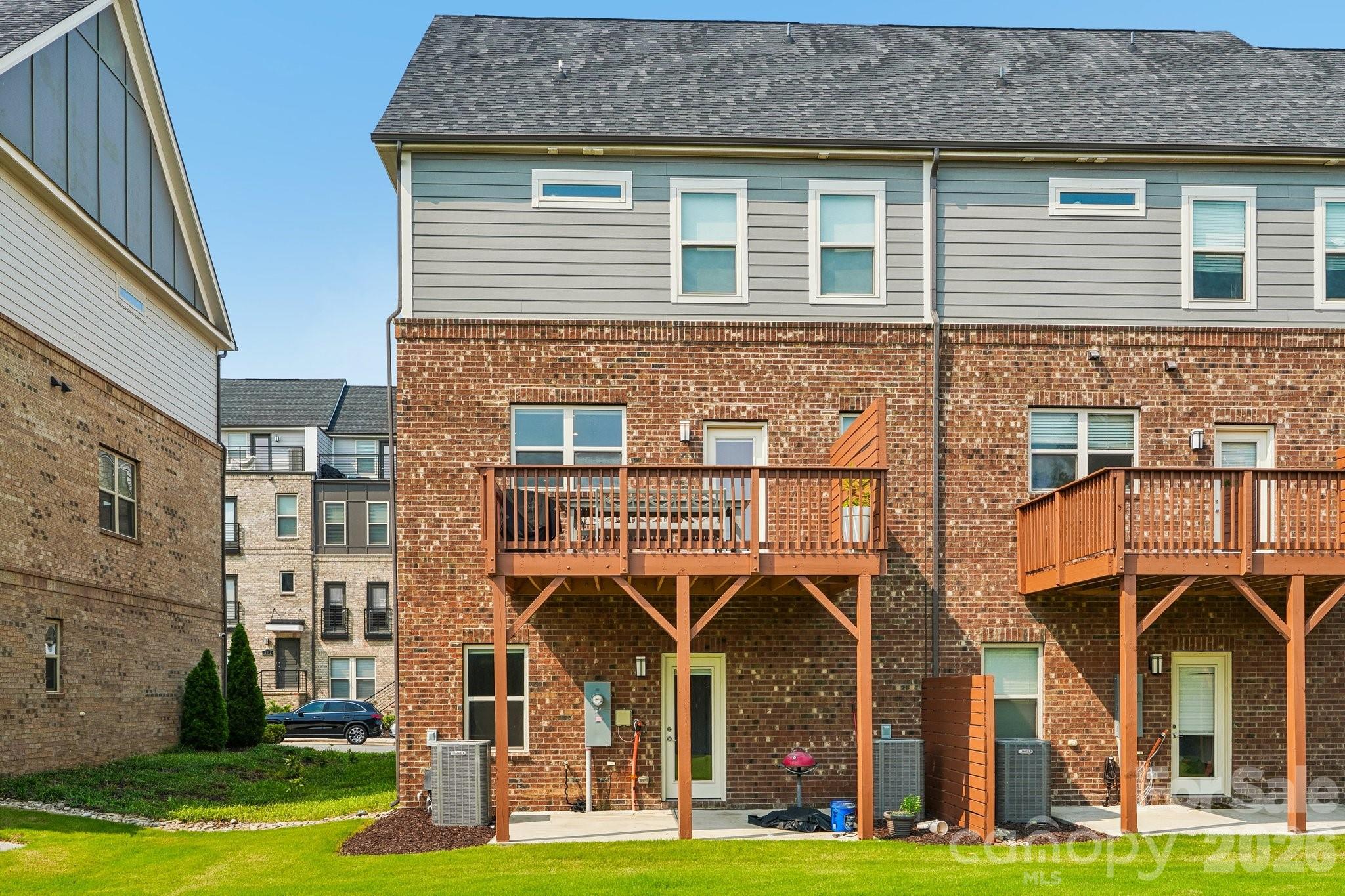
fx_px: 1121
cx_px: 672
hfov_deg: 61.9
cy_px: 448
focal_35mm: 30
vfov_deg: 43.6
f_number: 8
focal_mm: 20
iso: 100
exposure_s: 1/90
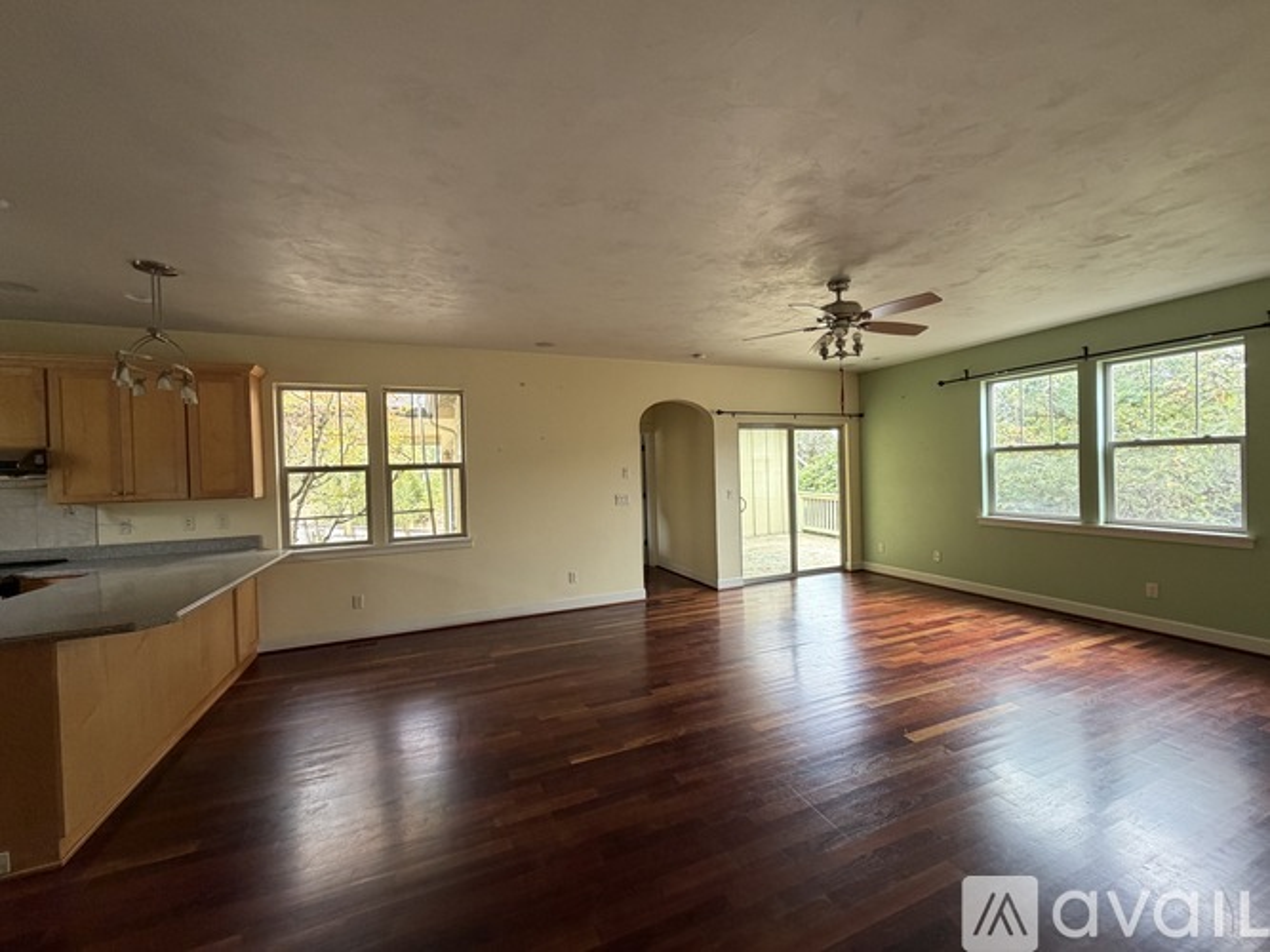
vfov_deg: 85.7
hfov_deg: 102.1
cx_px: 635
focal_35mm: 14
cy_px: 476
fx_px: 514
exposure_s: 1/121
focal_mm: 2.22
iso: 250
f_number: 2.2
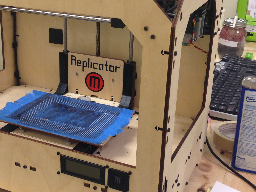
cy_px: 79
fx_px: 451
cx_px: 77
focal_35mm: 61
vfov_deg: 24.0
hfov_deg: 31.3
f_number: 2.4
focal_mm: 4.12
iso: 64
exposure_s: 1/20
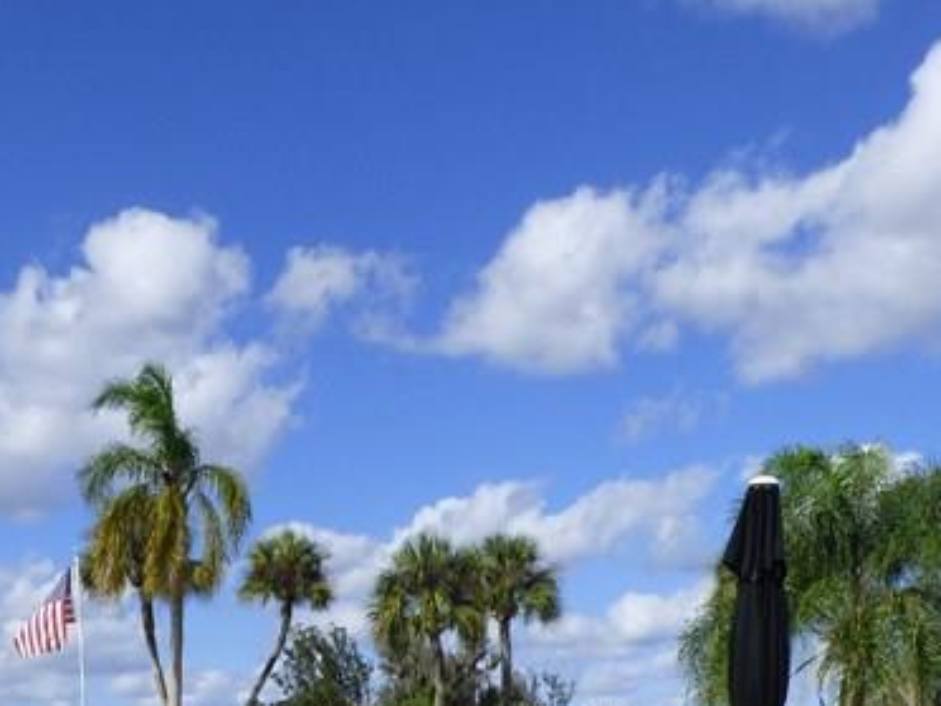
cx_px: 314
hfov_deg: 34.6
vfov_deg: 24.0
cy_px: 860
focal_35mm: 55
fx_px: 1495
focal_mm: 3.58
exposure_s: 1/2000
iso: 100
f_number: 3.2
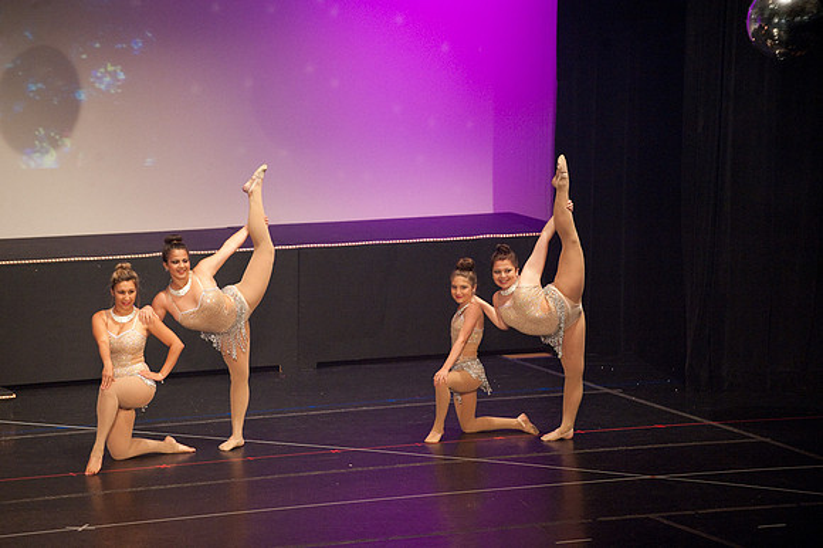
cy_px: 274
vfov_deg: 6.9
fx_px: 4569
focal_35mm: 200
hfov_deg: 10.3
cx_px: 412
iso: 3200
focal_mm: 200
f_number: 4
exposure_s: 1/200
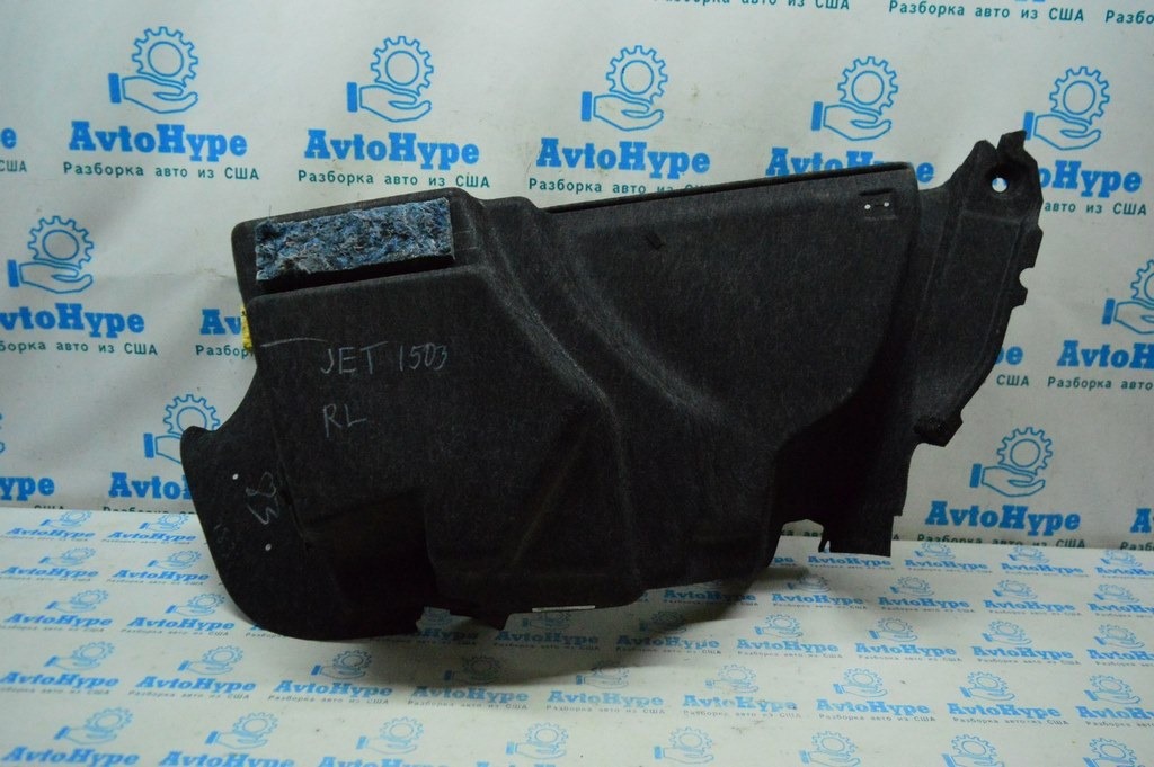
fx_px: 865
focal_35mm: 27
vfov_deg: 47.9
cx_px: 577
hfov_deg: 67.4
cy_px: 384
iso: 6400
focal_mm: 18
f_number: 4
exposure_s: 1/1000
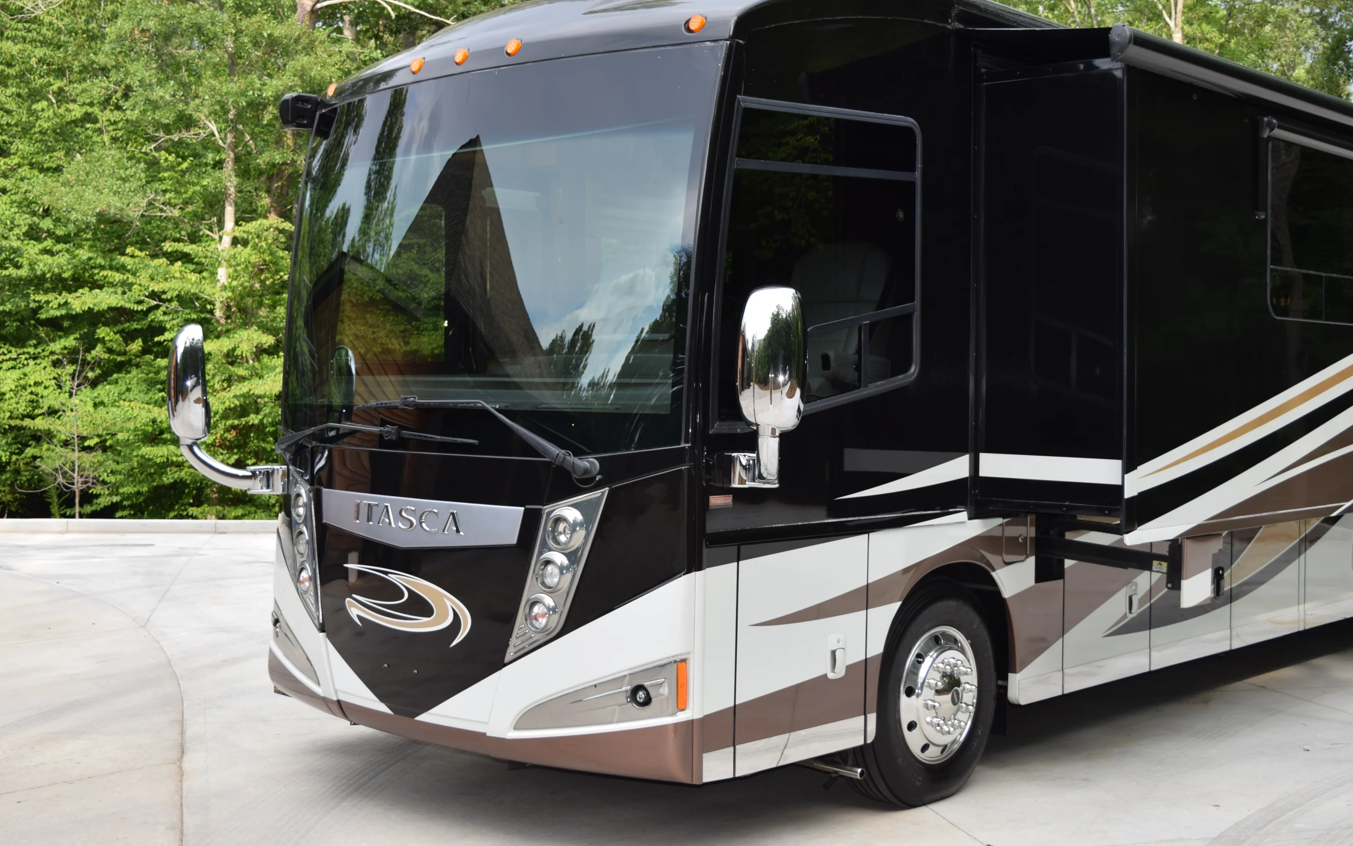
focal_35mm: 46
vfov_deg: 28.3
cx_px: 666
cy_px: 396
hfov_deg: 43.9
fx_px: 1679
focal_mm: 29
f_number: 5.6
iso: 110
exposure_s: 1/125
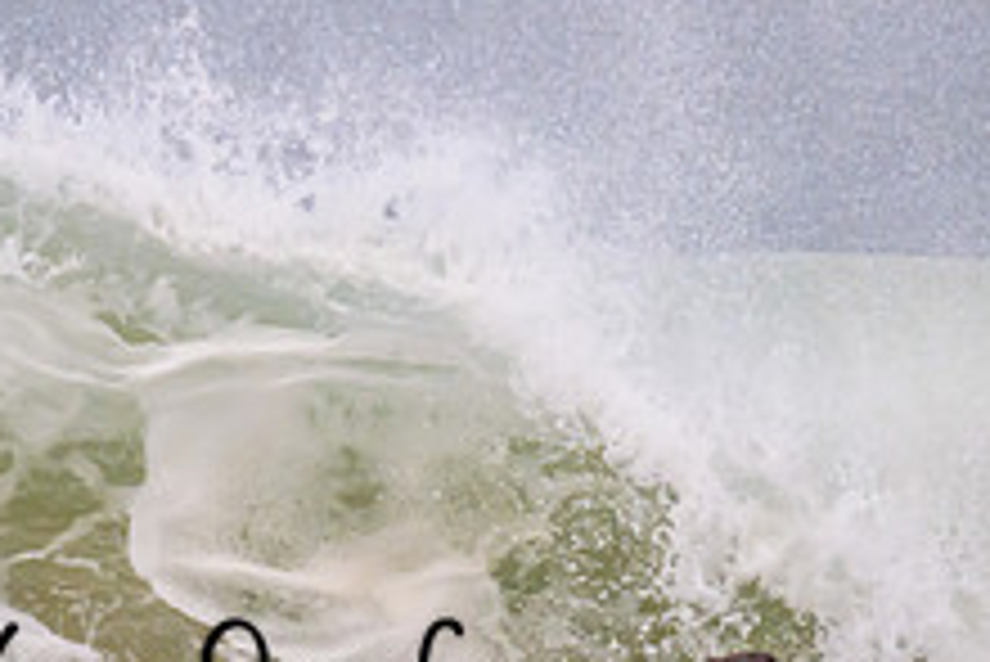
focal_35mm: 2202
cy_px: 651
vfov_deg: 0.6
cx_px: 396
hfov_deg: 0.9
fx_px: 60593
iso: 2800
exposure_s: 1/2000
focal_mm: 800
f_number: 11
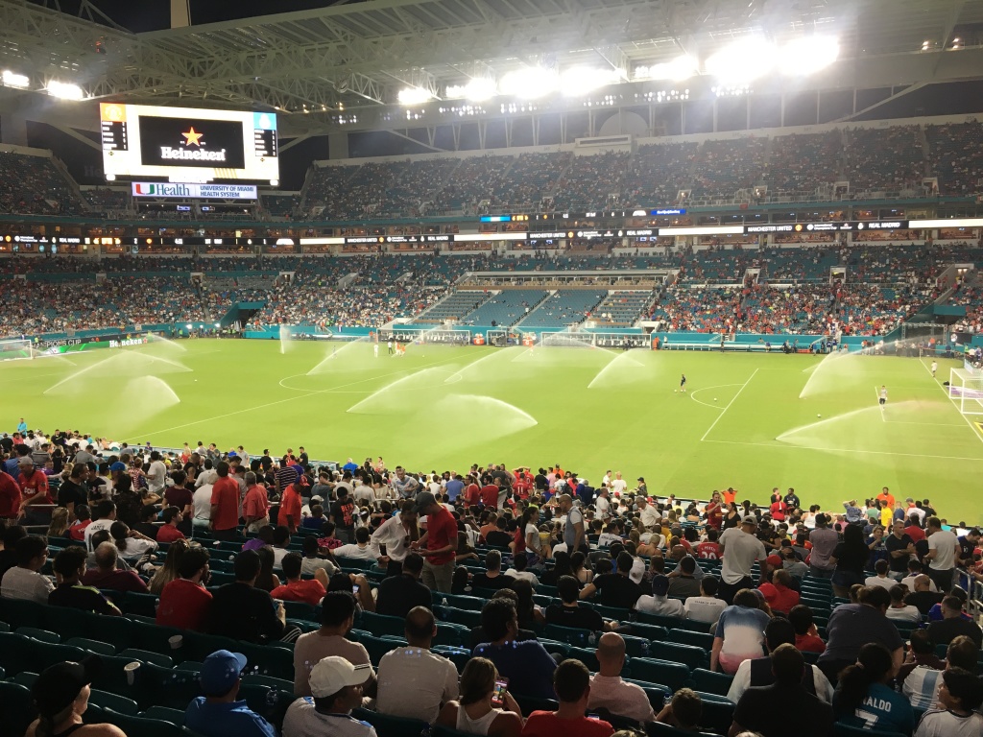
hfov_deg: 61.7
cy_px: 368
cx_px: 492
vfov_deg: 48.2
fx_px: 824
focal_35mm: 29
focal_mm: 4.15
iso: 25
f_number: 2.2
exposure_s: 1/30
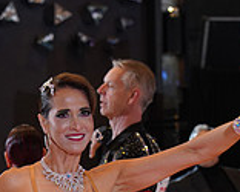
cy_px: 369
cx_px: 7
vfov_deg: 4.2
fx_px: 2608
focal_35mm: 367
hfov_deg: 5.3
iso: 1250
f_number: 5.6
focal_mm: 105
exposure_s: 1/200
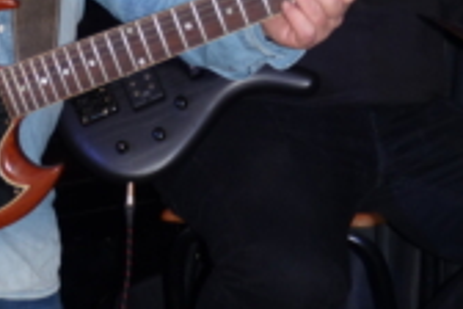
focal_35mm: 325
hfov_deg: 6.3
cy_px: 50
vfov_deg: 4.2
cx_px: 119
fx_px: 4180
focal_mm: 23.5
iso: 100
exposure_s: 1/60
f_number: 2.8
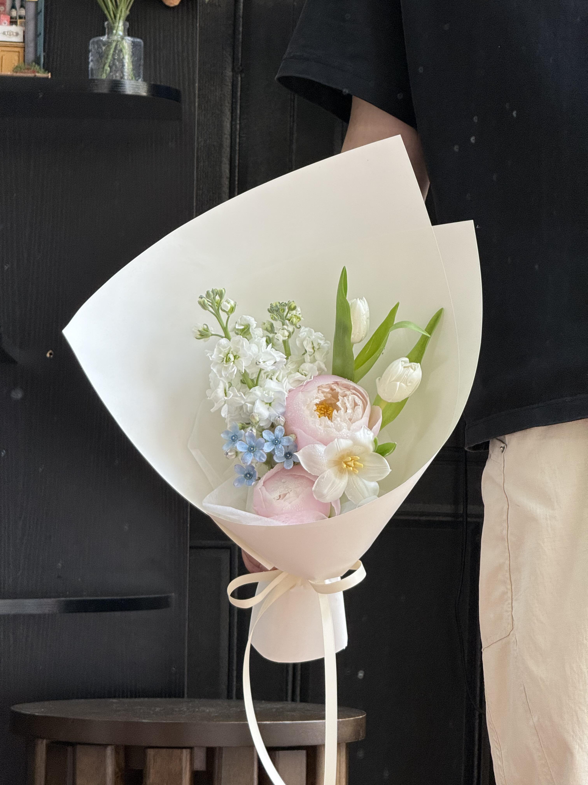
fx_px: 2718
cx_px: 294
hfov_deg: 12.3
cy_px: 392
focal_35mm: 120
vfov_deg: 16.4
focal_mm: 15.66
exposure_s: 1/99
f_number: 2.8
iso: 125
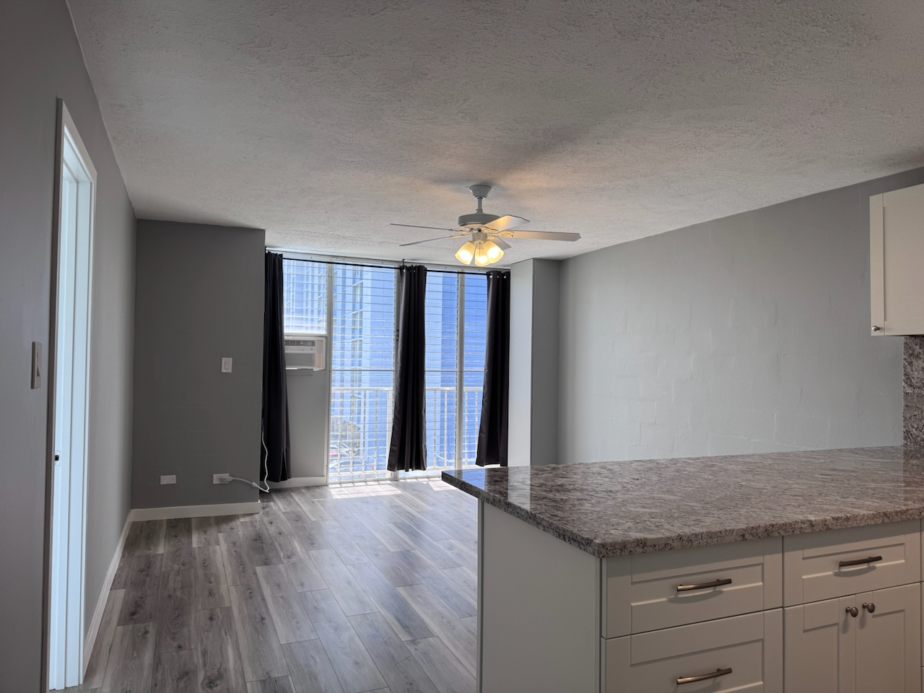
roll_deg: -1.0
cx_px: 462
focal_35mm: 24
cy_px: 346
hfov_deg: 71.6
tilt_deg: -0.4
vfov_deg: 56.8
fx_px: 641
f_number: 1.78
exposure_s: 1/136
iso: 64
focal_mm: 6.76
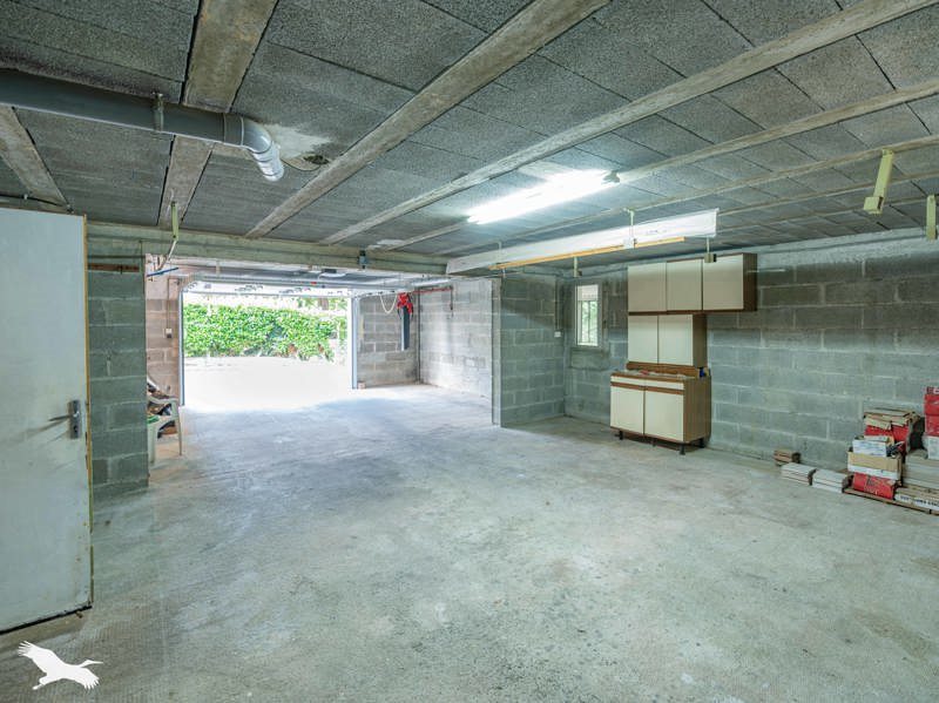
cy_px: 352
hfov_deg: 94.5
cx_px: 470
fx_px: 434
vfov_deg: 78.0
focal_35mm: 16
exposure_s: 1/5
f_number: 5.6
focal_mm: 20
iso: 400
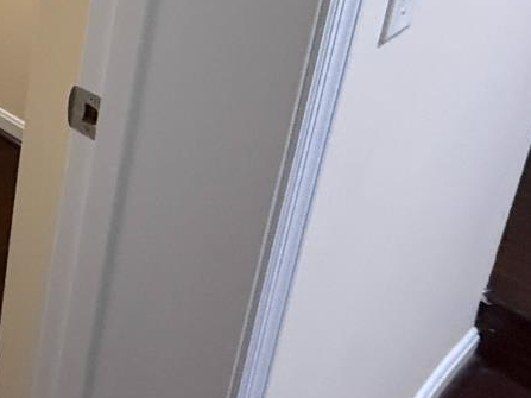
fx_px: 721
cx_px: -255
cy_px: -124
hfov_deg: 28.0
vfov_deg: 26.1
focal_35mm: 47
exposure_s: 1/60
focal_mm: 2.22
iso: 400
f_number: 2.2
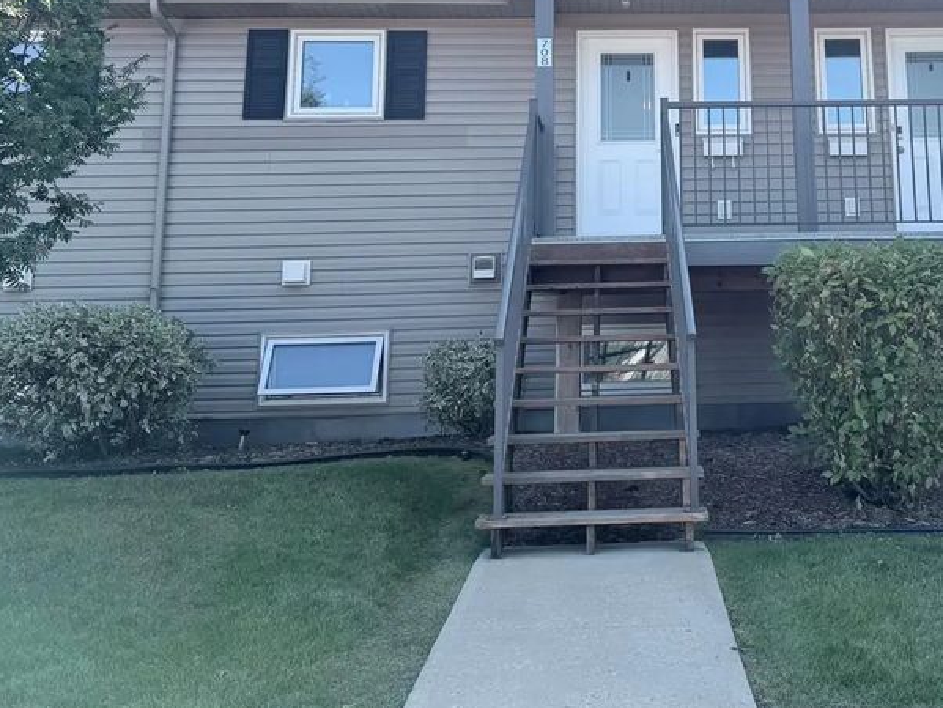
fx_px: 1118
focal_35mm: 41
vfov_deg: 34.0
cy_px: 127
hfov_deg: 44.4
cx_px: 691
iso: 100
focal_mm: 6.76
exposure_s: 1/1689
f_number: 1.78
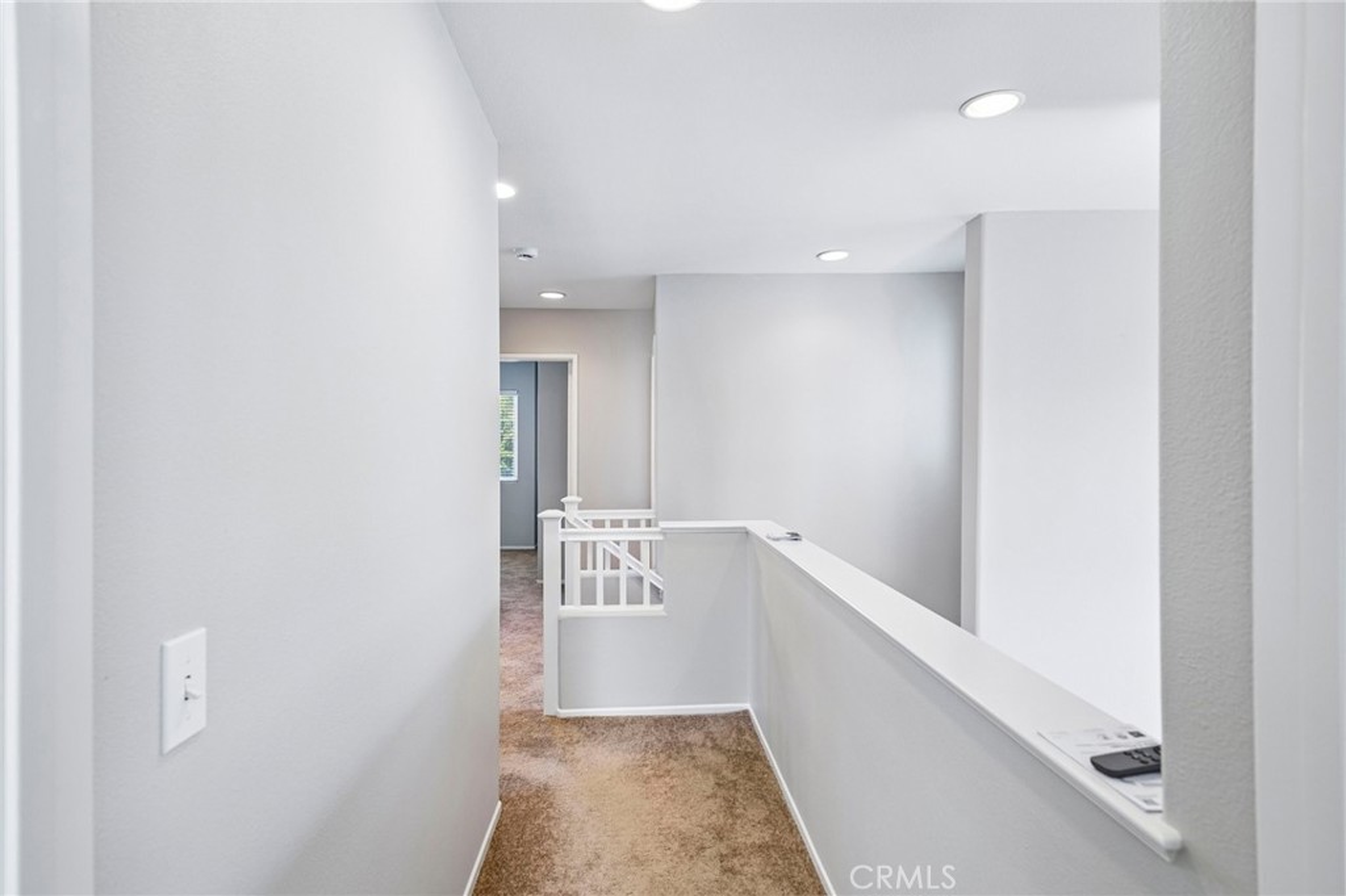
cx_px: 673
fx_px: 673
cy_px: 448
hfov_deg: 90.0
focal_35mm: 18
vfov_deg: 67.3
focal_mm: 18
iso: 400
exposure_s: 1/25
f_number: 8
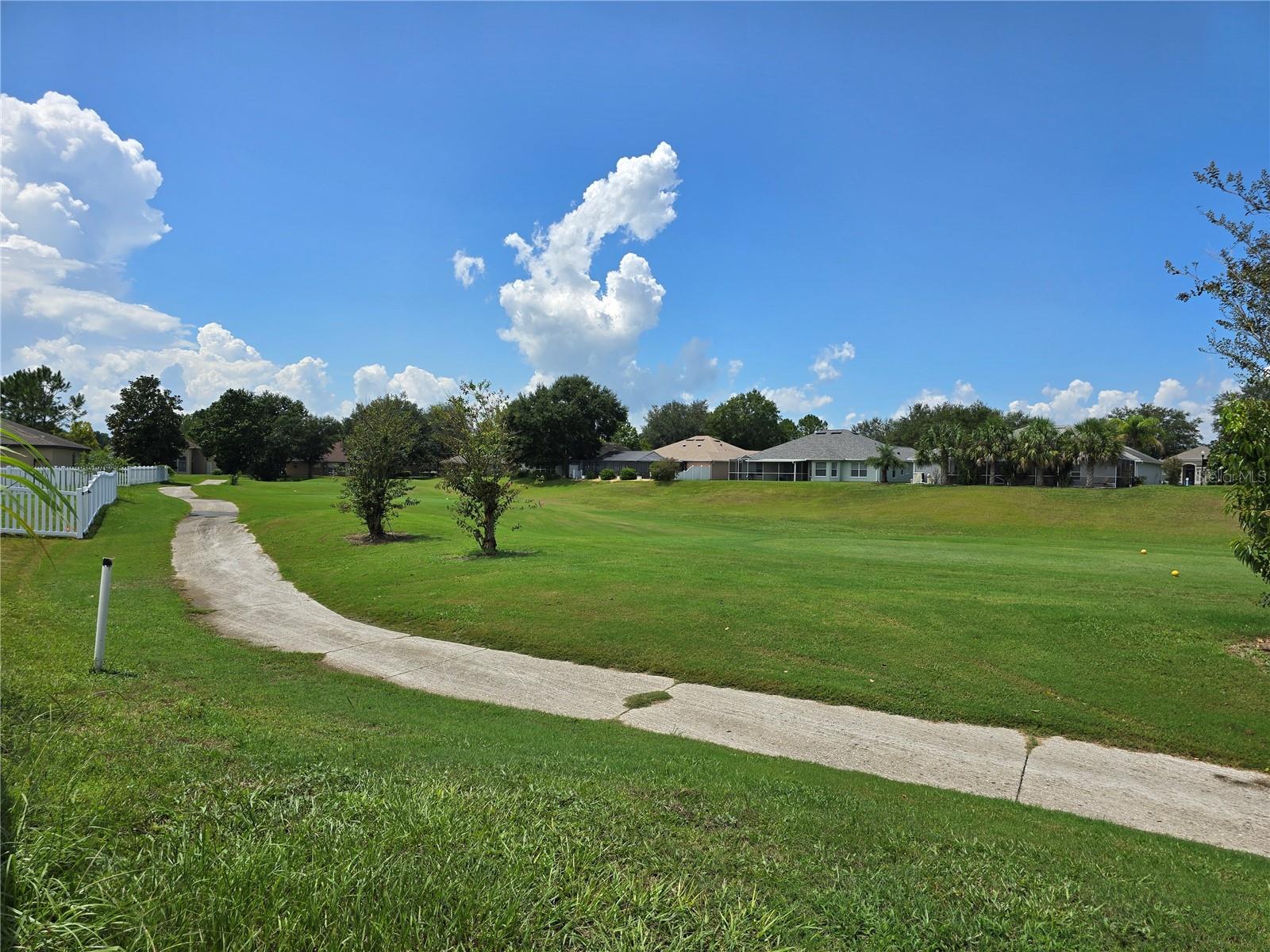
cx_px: 635
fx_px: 844
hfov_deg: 73.9
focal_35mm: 23
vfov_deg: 58.9
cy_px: 476
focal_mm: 6.3
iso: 12
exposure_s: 1/1332
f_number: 1.7
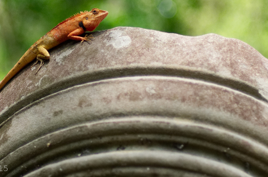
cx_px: 79
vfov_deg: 13.9
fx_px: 728
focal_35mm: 98
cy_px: 53
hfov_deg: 20.7
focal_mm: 43
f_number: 1.9
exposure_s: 1/4000
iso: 400
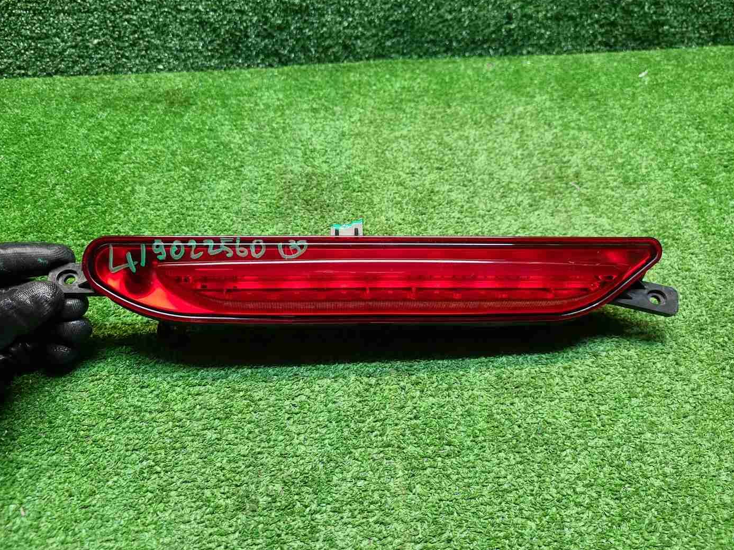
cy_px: 273
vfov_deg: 51.3
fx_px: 572
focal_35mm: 27
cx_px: 360
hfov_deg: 65.3
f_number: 1.8
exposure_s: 1/50
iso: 191
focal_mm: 5.4
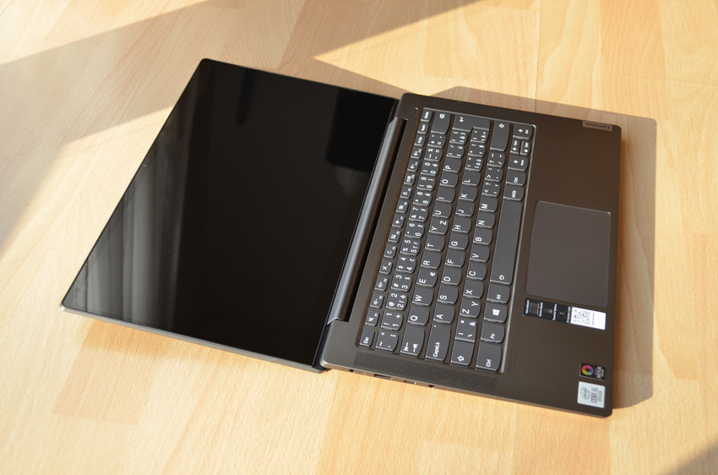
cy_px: 238
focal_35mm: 45
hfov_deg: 43.7
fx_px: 895
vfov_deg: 29.7
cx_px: 359
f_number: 5.6
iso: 250
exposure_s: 1/125
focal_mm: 30
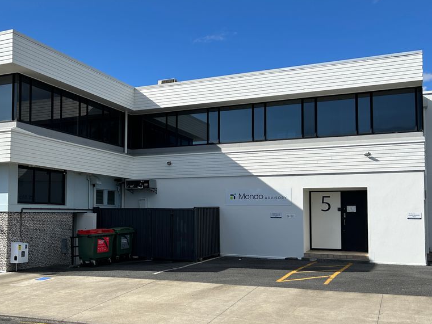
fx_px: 512
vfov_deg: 35.1
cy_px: 185
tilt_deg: +3.3
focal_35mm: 41
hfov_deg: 44.9
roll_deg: -0.1
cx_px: 133
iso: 50
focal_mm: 5.7
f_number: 1.5
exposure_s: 1/5076
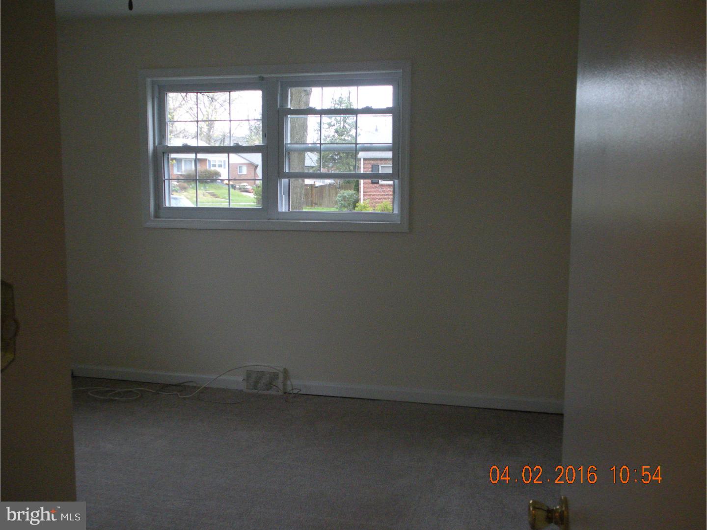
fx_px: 735
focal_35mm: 36
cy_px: 265
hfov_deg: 51.4
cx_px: 354
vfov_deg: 39.7
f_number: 3.5
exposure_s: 1/63.4
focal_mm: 6.3
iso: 390
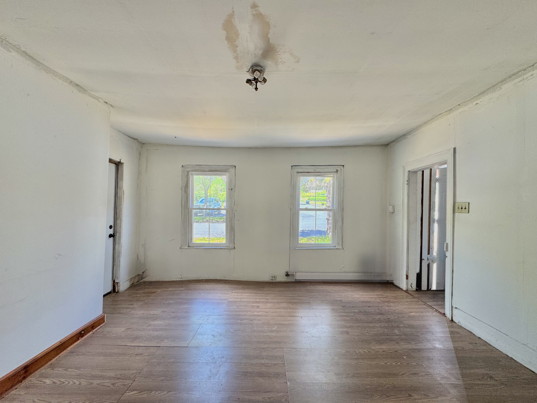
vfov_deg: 85.7
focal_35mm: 14
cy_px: 202
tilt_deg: +0.1
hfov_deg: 102.1
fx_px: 217
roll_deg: -0.9
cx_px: 268
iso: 125
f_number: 2.2
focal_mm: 2.22
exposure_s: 1/99
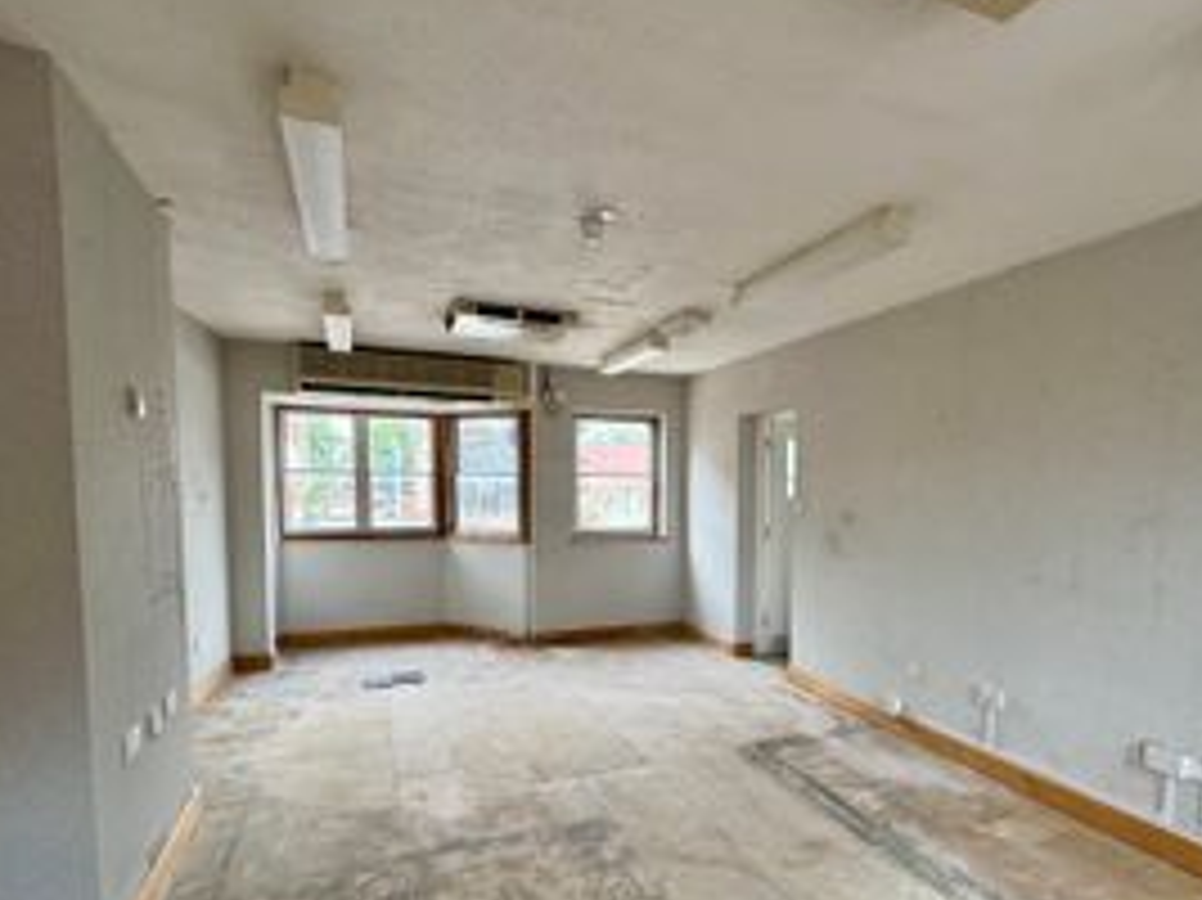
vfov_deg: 62.8
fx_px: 729
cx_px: 716
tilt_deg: -3.0
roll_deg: -0.4
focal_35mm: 21
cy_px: 544
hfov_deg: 78.2
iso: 160
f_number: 2.2
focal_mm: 2.22
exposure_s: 1/99
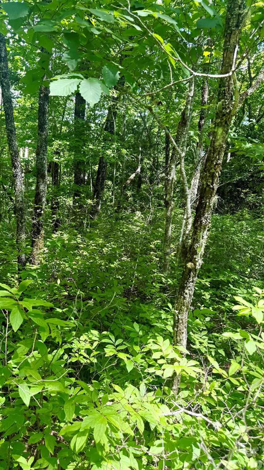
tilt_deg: -7.9
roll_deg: -4.6
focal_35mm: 27
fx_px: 336
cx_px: 110
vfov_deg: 69.9
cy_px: 237
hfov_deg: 42.8
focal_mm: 6.76
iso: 80
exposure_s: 1/350
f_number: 1.78
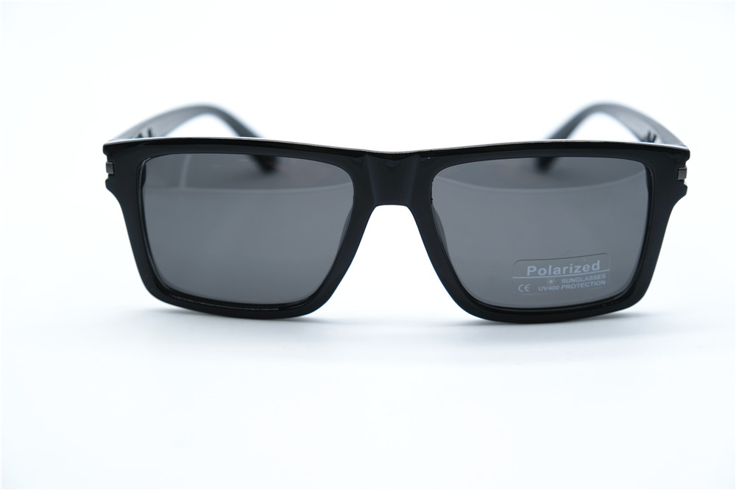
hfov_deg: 35.7
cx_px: 368
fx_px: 1144
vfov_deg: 24.2
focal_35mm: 56
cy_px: 245
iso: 160
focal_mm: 37.4
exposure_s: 1/200
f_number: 4.5
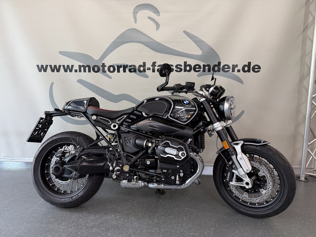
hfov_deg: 71.6
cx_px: 158
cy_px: 118
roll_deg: -0.1
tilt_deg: -7.7
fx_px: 219
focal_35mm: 24
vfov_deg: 56.8
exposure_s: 1/100
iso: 100
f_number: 1.78
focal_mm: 6.76
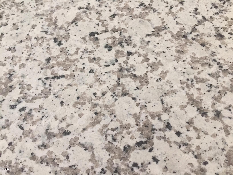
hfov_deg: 61.7
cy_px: 88
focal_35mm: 29
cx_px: 116
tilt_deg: -63.1
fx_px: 195
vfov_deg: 48.2
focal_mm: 4.15
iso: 200
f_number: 2.2
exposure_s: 1/30
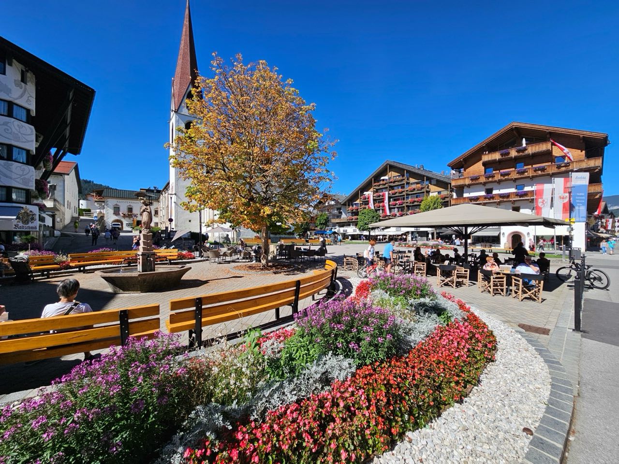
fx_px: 232
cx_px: 310
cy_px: 232
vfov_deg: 89.9
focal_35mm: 13
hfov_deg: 106.2
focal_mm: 2.2
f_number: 2.2
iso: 50
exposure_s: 1/2198
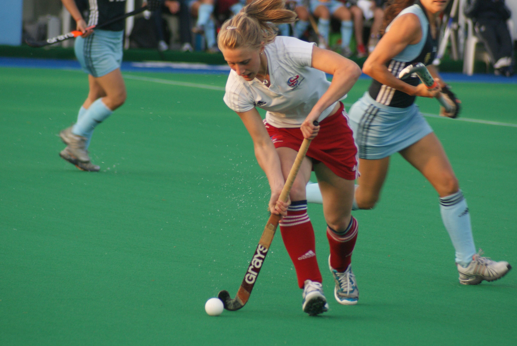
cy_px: 171
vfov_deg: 3.8
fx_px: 5191
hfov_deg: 5.7
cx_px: 273
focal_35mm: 361
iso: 400
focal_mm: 210
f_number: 5.6
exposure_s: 1/250
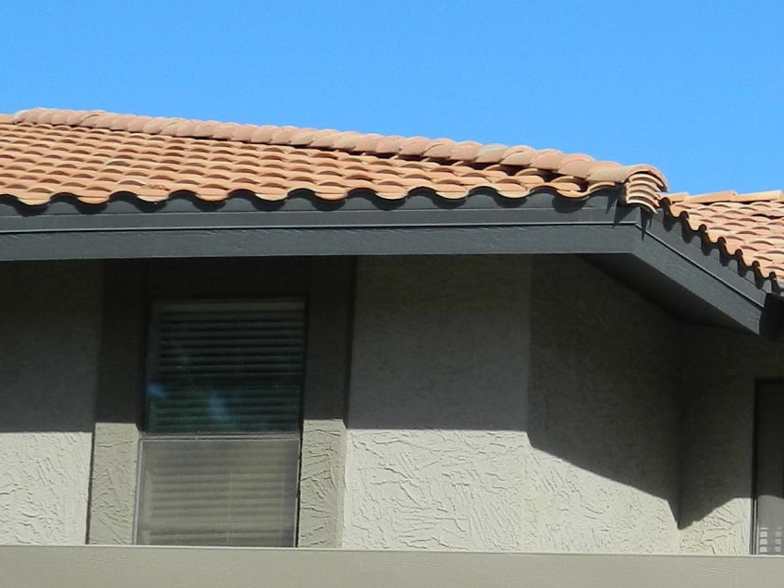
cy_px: 587
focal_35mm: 145
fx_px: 3284
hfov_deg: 12.7
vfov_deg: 10.2
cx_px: 1265
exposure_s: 1/800
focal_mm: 7.3
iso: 80
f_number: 3.5
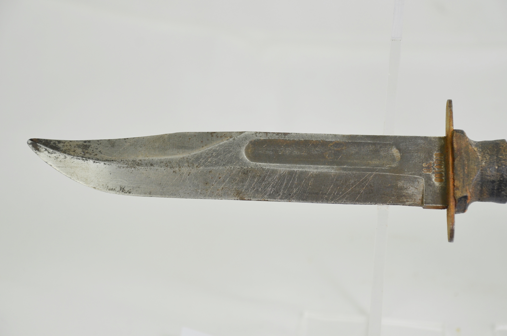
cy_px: 168
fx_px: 1307
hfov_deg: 22.0
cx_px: 254
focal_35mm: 93
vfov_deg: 14.6
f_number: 5
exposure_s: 1/250
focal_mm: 62
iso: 400
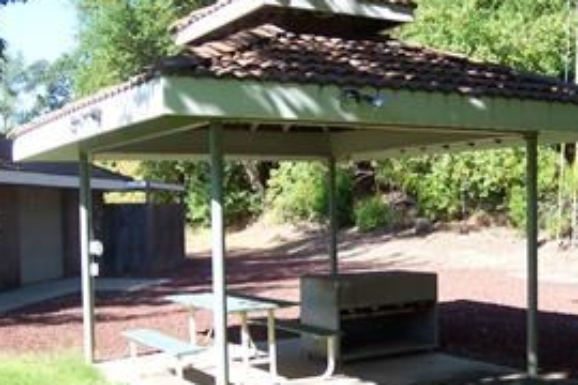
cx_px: 366
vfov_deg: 25.0
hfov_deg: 36.6
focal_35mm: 54
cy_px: 244
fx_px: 867
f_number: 2.8
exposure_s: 1/500
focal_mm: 8
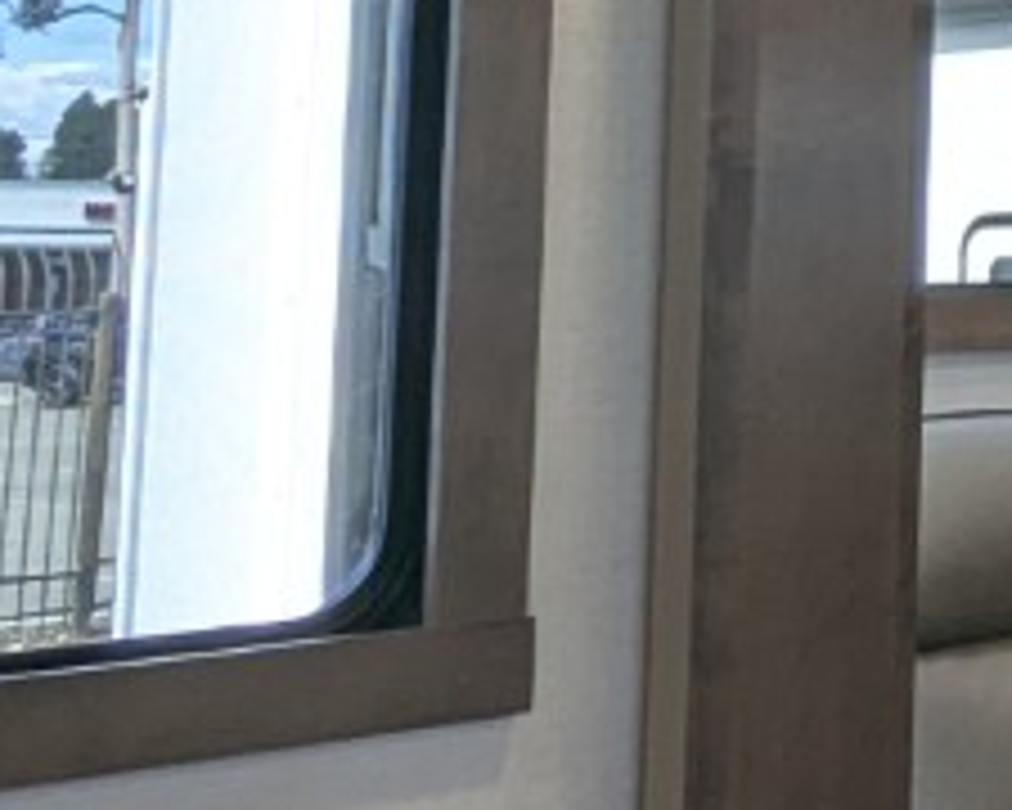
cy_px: -117
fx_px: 2905
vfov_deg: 15.4
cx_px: 2085
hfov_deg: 15.4
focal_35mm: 97
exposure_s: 1/202
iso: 64
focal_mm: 2.35
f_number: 2.2
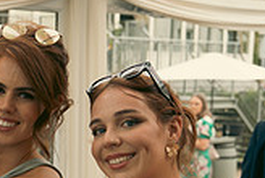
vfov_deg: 11.9
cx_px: -57
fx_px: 833
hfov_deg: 17.2
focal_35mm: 113
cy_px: 218
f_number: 3.5
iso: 160
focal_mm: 32
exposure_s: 1/250
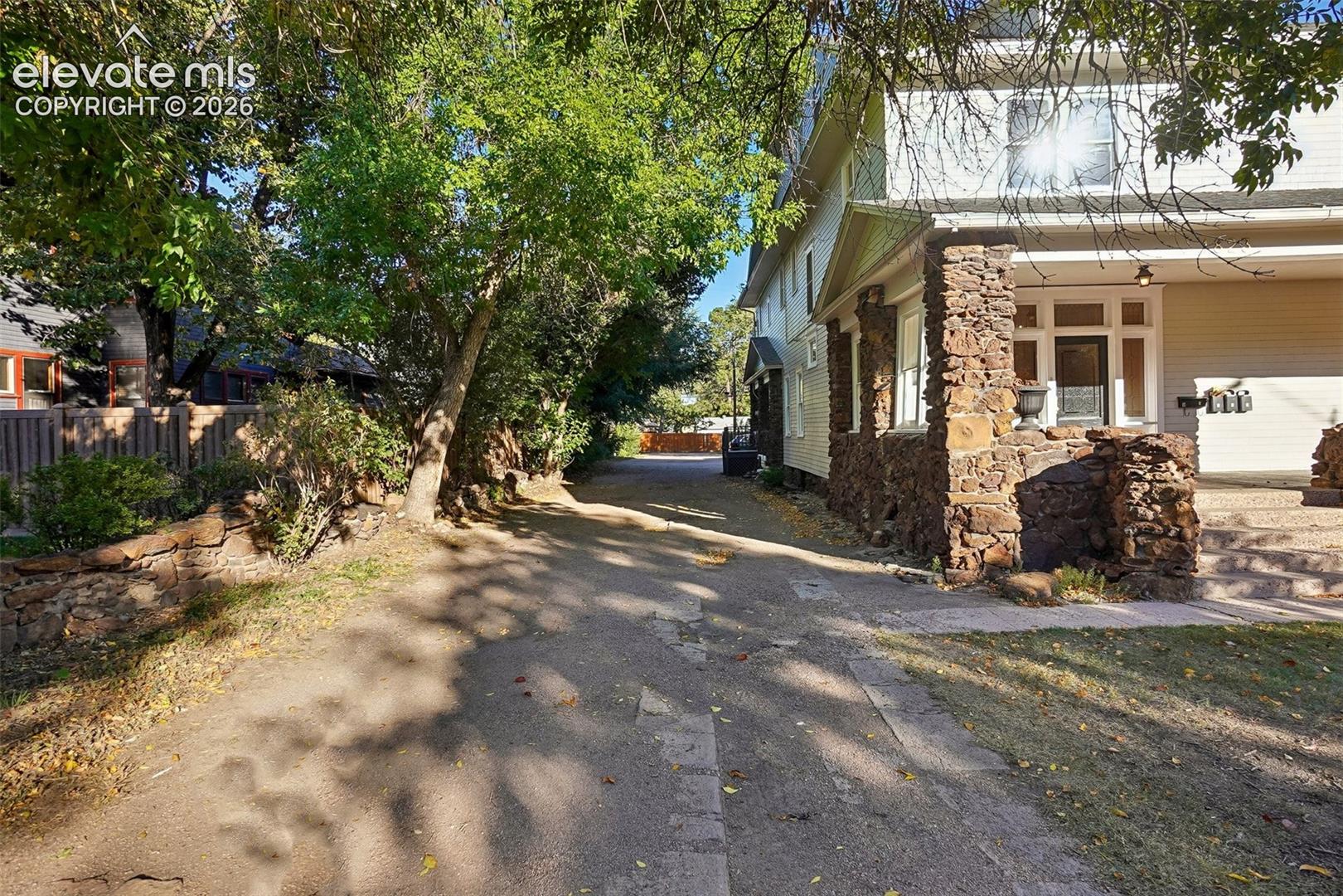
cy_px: 448
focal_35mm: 18
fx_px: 671
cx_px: 672
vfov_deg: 67.4
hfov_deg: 90.0
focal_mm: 12
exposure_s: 1/60
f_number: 8
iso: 100
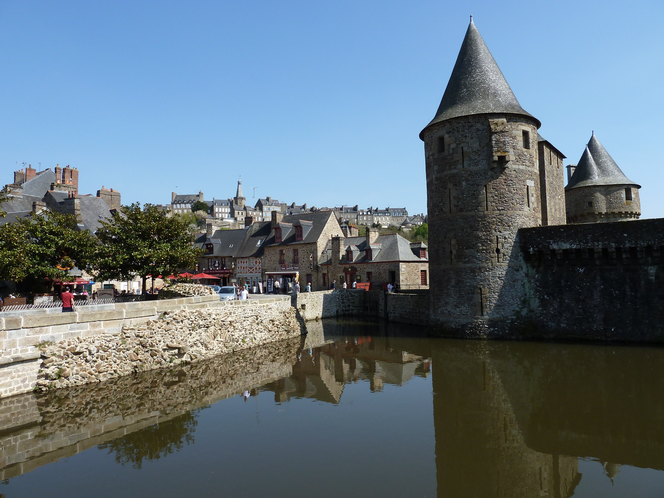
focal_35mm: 25
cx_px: 332
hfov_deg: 69.4
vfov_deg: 54.9
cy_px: 249
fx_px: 480
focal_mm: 4.1
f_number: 4
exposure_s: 1/500
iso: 80
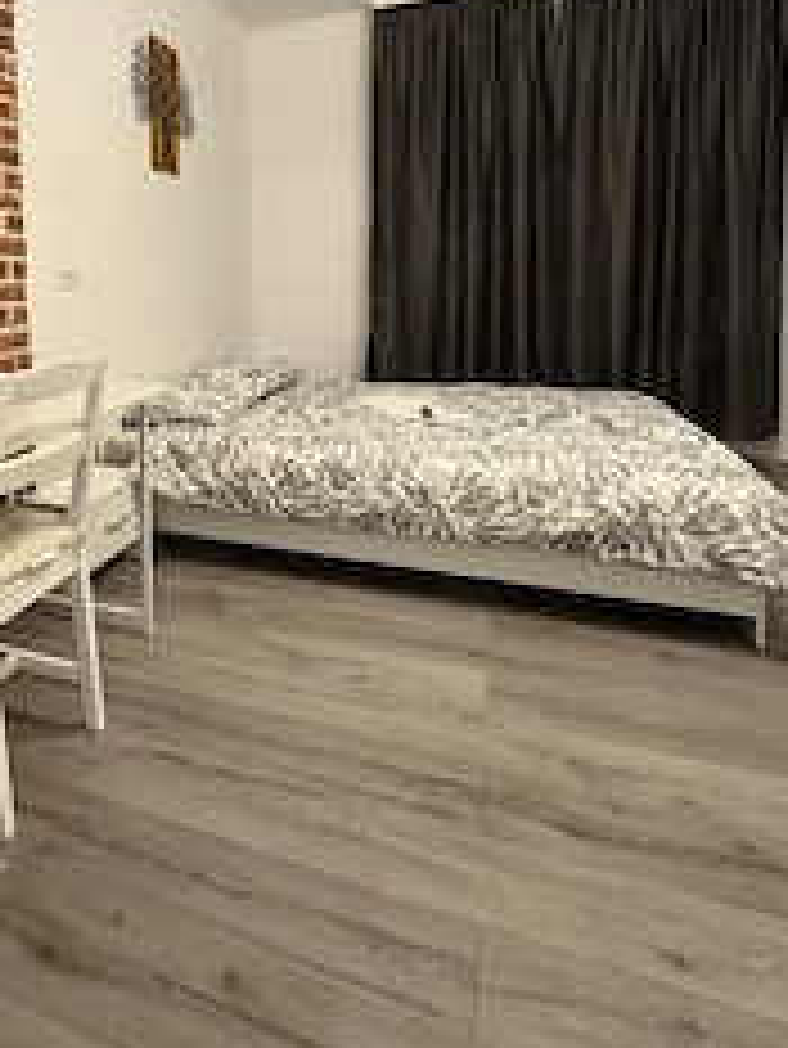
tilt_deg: -5.1
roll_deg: +1.7
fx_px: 728
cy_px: 333
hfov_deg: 53.5
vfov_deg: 69.1
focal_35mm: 24
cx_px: 171
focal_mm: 2.22
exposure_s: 1/50
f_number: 2.2
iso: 320
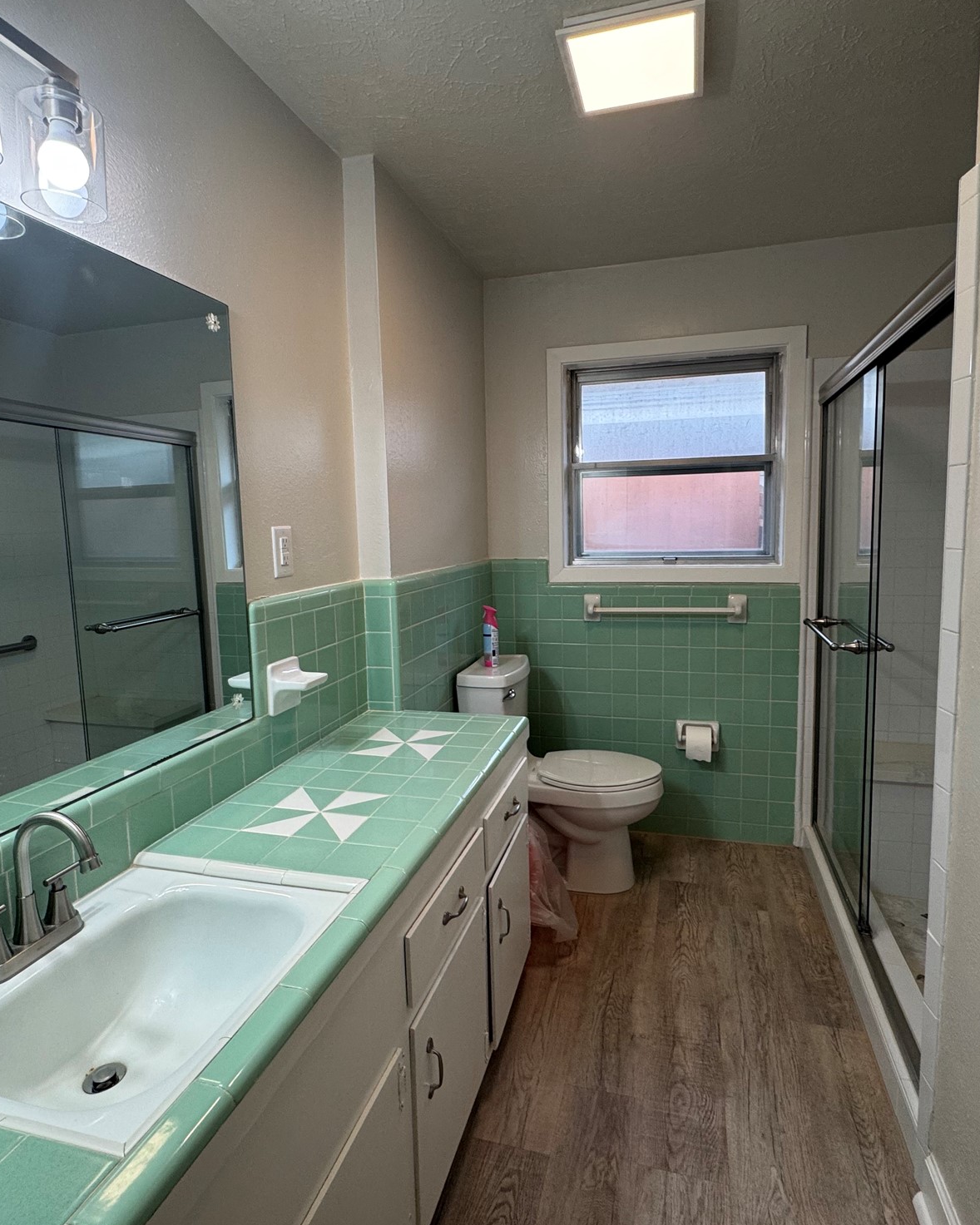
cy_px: 592
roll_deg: +1.3
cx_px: 499
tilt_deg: -6.3
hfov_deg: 70.8
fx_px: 689
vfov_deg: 83.3
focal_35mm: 19
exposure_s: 1/120
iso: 125
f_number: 2.2
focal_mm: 2.22
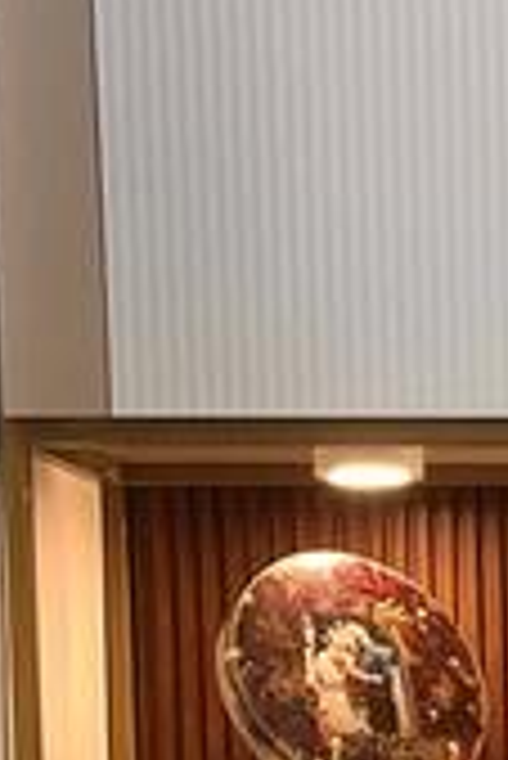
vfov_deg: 15.1
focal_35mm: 128
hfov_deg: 10.1
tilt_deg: -5.6
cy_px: 1057
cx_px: 958
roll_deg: +0.3
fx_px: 2704
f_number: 1.6
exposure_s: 1/100
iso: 80
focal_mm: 5.1
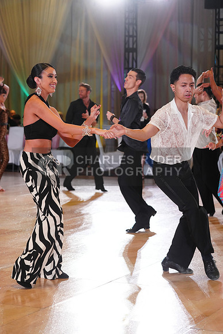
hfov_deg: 16.7
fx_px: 761
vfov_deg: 24.8
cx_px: 112
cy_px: 167
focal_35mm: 82
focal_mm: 82
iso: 1600
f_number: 4
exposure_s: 1/400
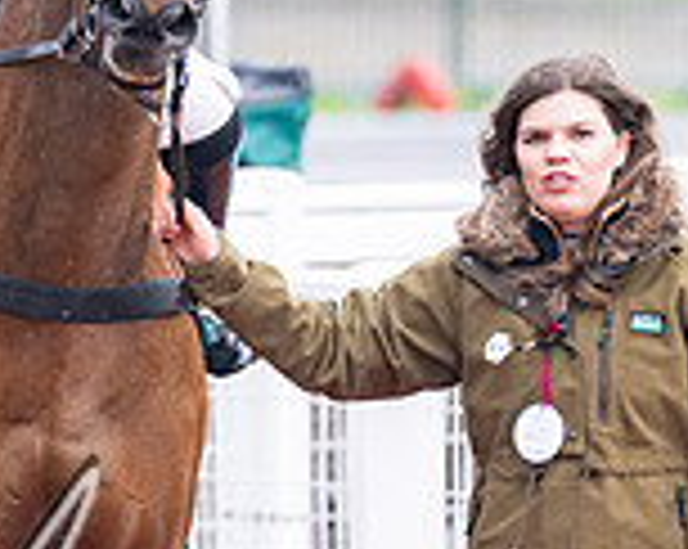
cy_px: 193
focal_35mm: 1348
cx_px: 272
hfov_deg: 1.4
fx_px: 27413
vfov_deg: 1.1
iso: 1000
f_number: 5
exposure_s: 1/500
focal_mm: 280
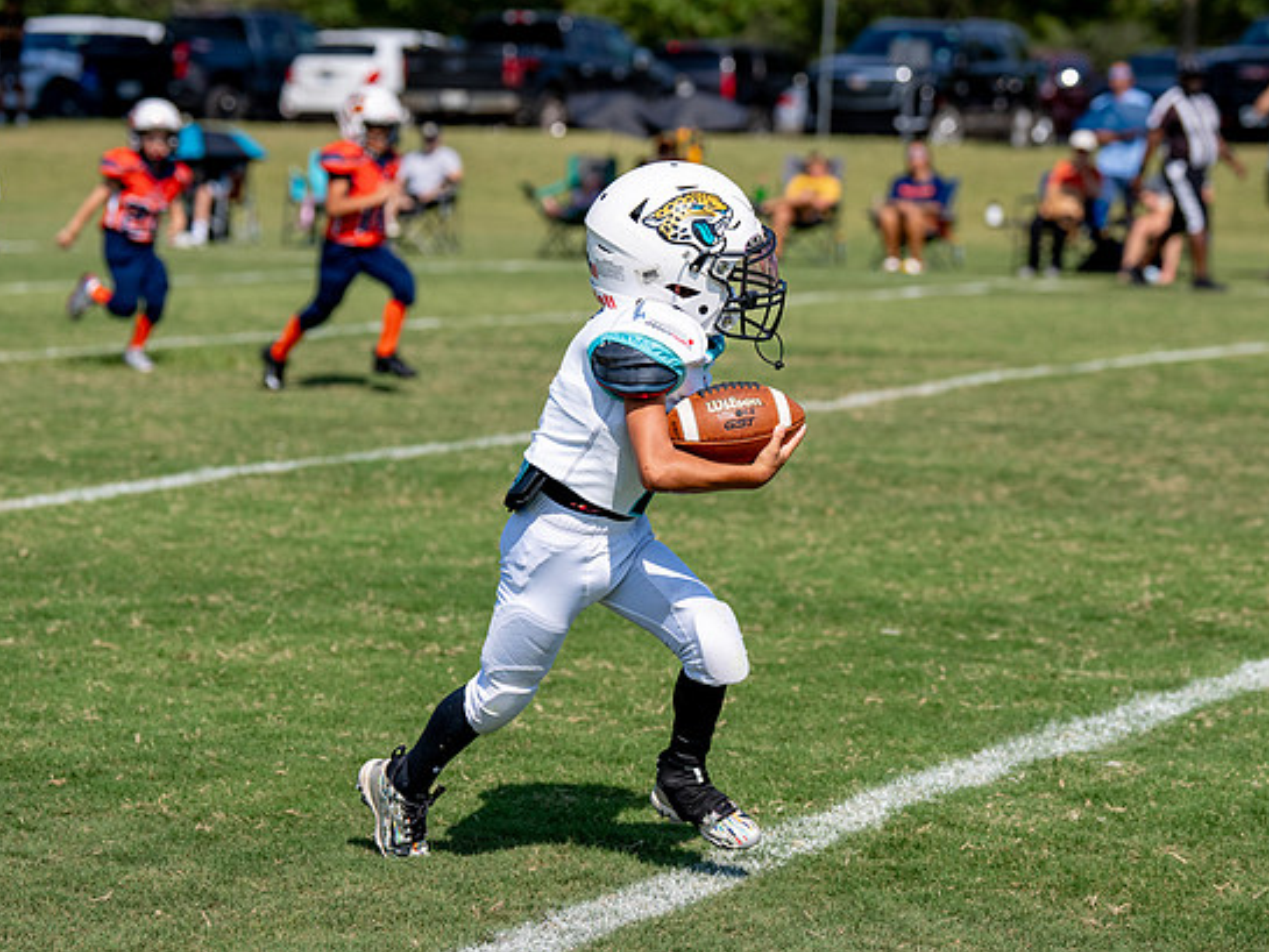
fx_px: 4510
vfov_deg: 12.0
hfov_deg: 16.0
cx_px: 737
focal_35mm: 123
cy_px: 396
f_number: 3.2
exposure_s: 1/4000
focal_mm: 91
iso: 200
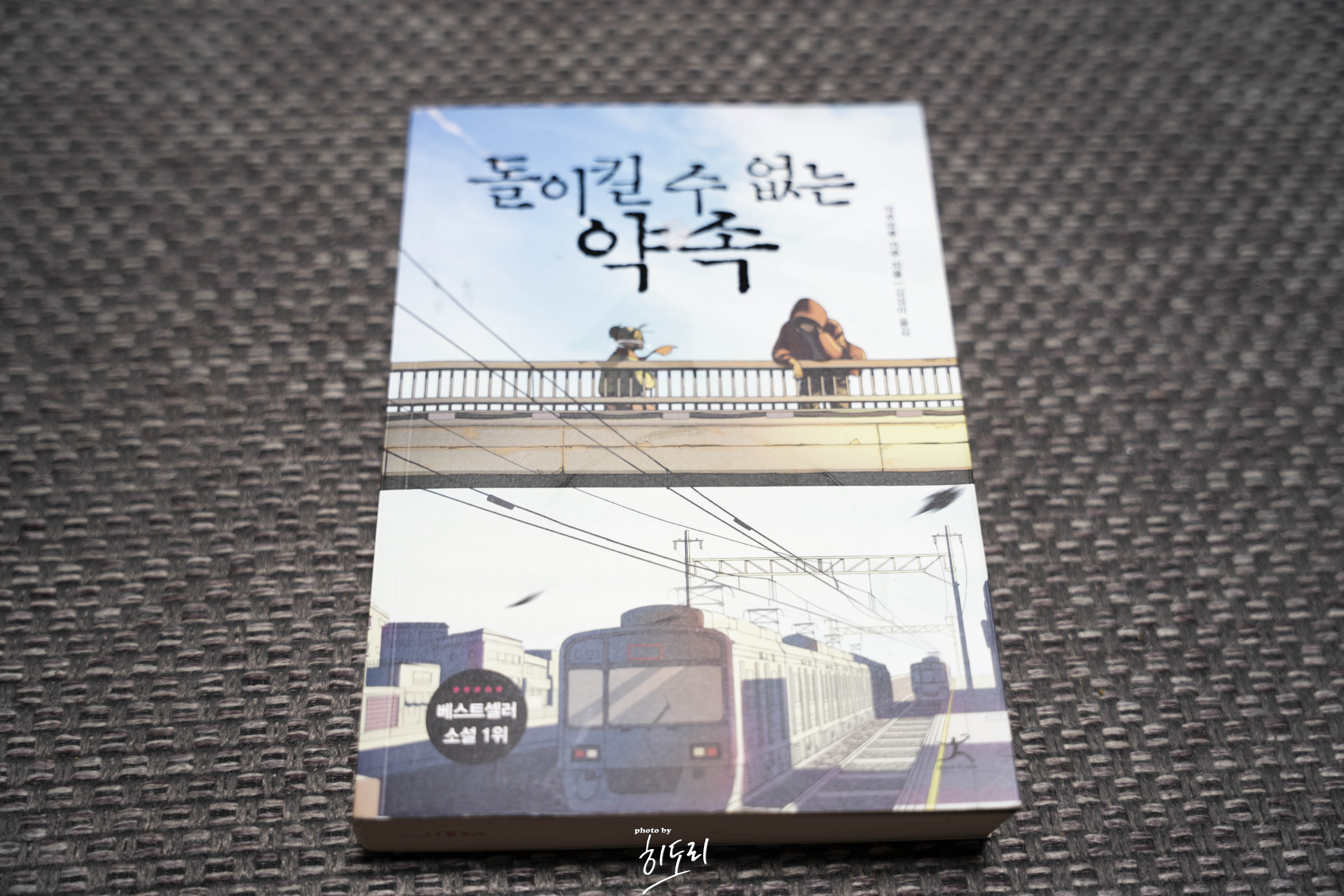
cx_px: 672
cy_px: 448
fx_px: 1508
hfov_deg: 48.0
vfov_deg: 33.1
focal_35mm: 40
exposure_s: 1/40
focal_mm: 40.4
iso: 160
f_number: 2.8
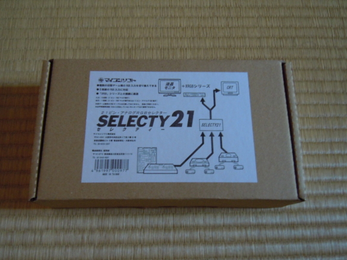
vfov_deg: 45.4
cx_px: 169
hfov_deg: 58.4
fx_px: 311
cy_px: 133
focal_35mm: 31
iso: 400
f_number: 3.5
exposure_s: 1/5
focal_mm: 5.4
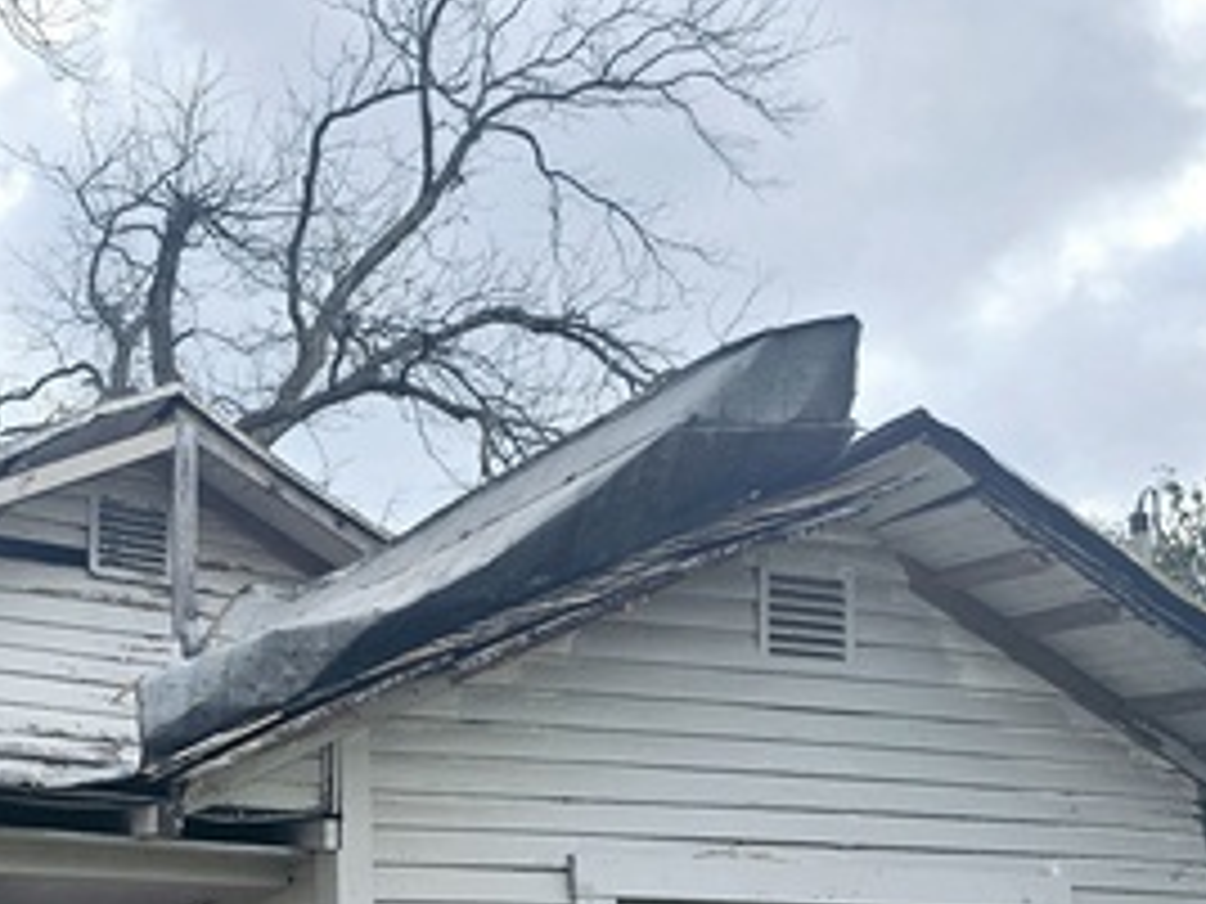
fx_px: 1916
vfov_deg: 24.9
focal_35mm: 55
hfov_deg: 34.0
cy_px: 962
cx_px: 261
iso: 10
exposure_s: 1/1000
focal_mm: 6.3
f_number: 1.7
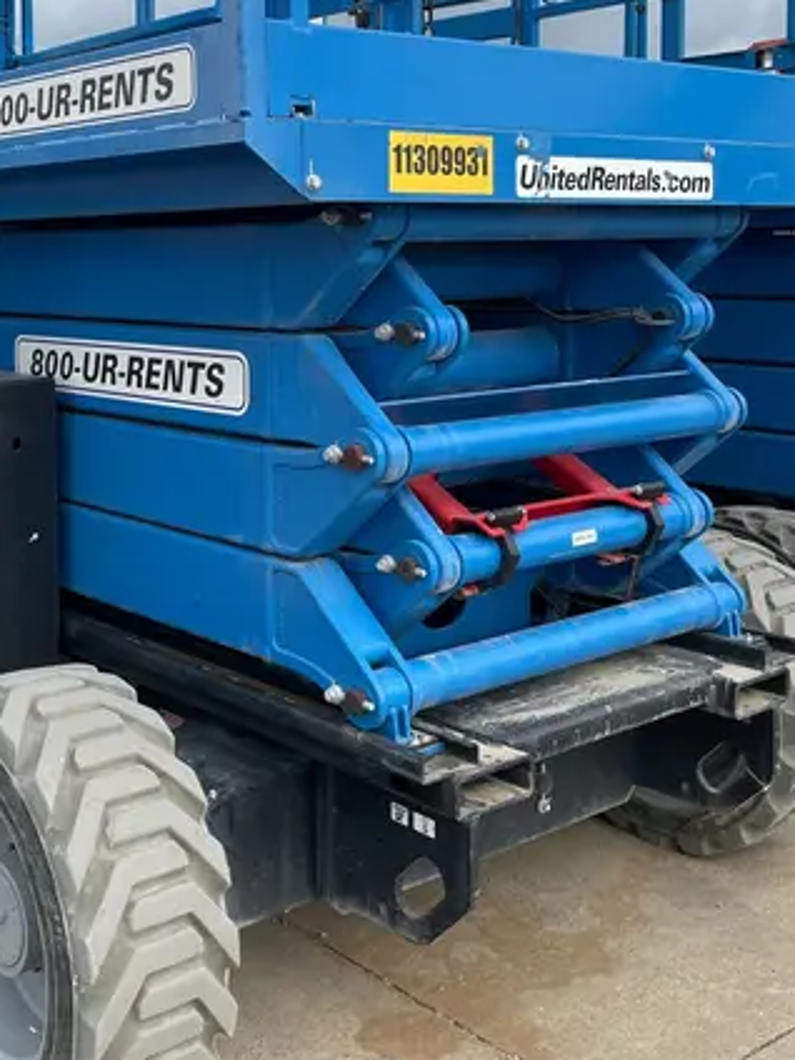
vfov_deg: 41.2
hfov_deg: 31.6
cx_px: 192
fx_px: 1378
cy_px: 311
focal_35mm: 45
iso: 32
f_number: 1.6
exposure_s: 1/2747
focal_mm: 4.2
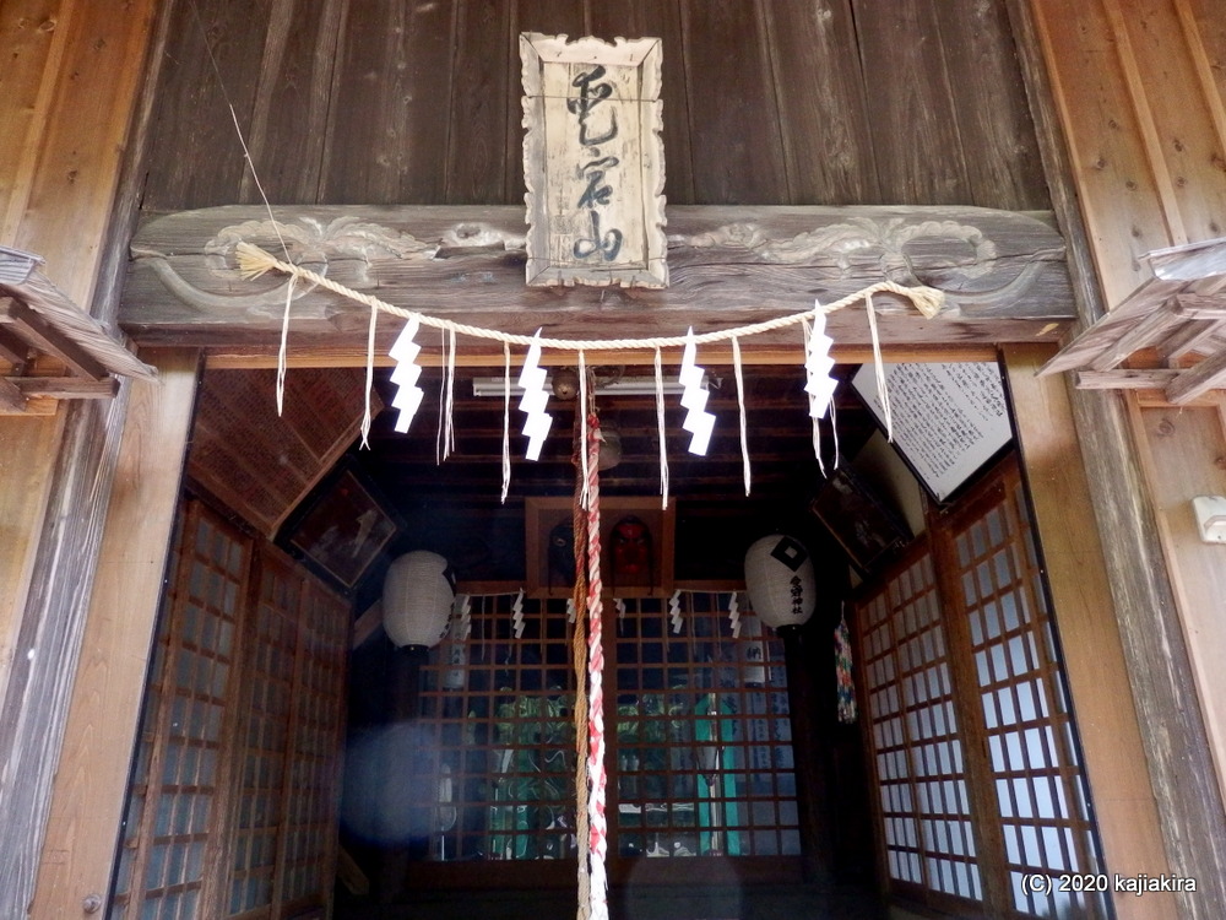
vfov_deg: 54.9
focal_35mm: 25
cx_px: 613
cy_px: 460
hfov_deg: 69.4
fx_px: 885
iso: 640
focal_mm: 4.5
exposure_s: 1/125
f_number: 3
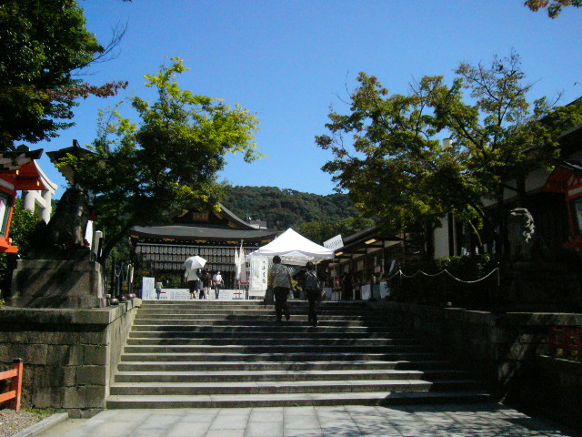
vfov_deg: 40.7
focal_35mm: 35
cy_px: 218
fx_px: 588
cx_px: 291
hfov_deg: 52.6
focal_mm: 5.8
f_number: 8
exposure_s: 1/2000
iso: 400
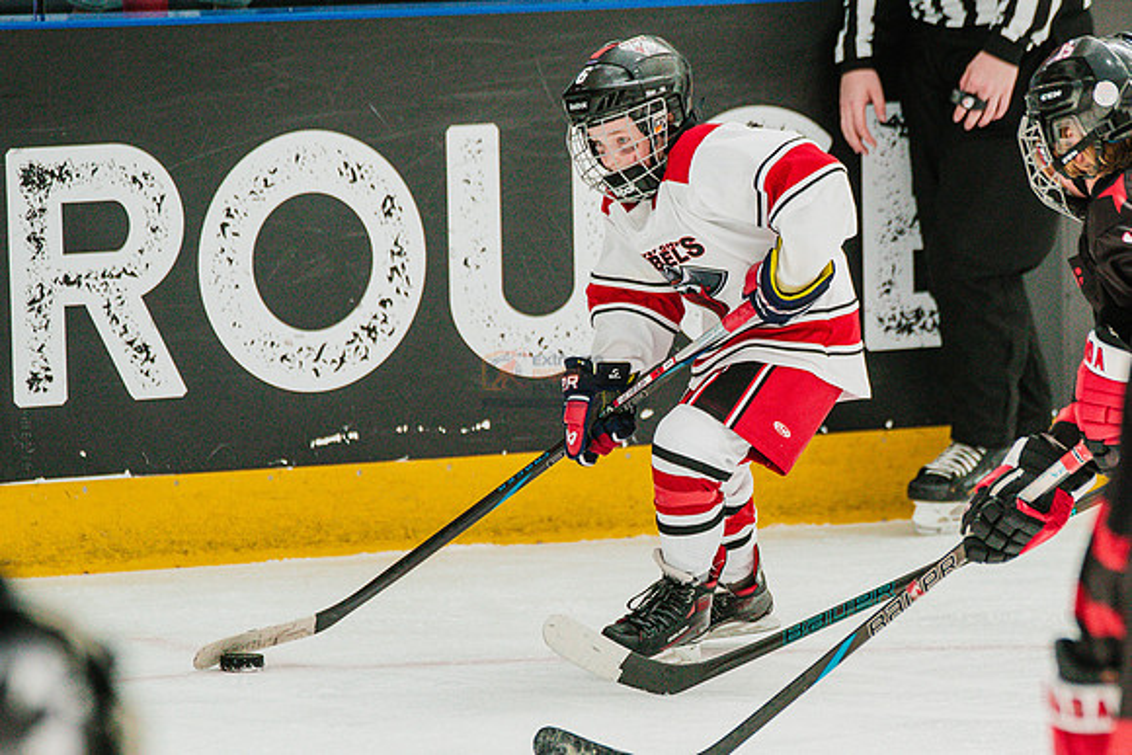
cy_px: 521
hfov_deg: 5.6
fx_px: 11629
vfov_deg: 3.7
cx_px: 781
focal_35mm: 370
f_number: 4
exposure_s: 1/2500
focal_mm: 234
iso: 1600
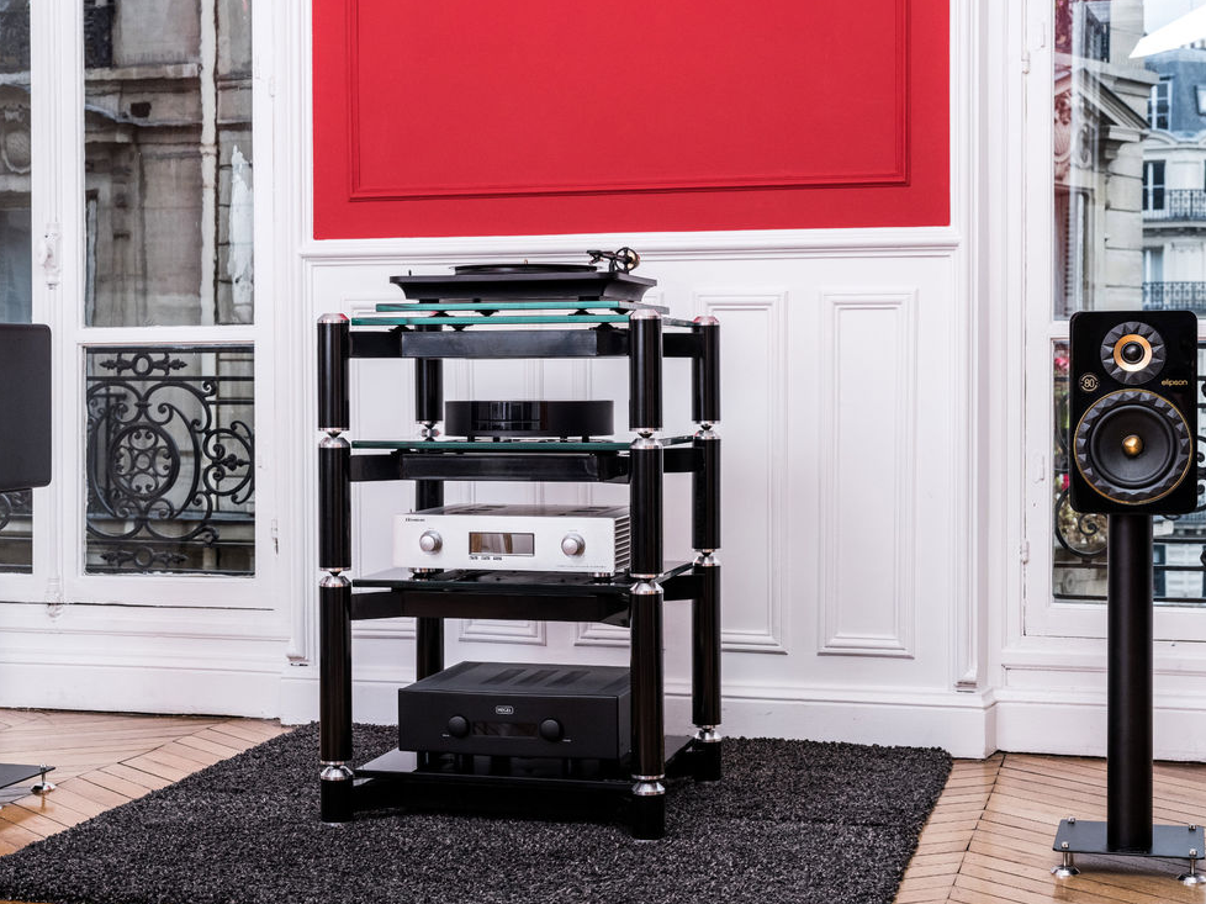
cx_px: 557
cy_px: 429
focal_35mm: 59
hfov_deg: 32.7
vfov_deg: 24.8
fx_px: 2055
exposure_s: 1/200
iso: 800
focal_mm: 50
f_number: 8
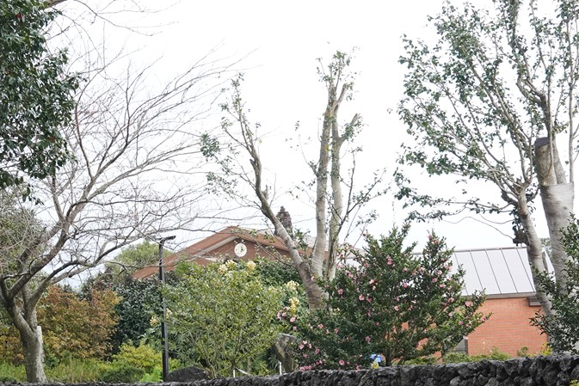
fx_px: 1673
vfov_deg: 13.1
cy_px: 322
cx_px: 144
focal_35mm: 104
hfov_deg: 19.5
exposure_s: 1/100
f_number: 8
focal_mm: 35
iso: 1250
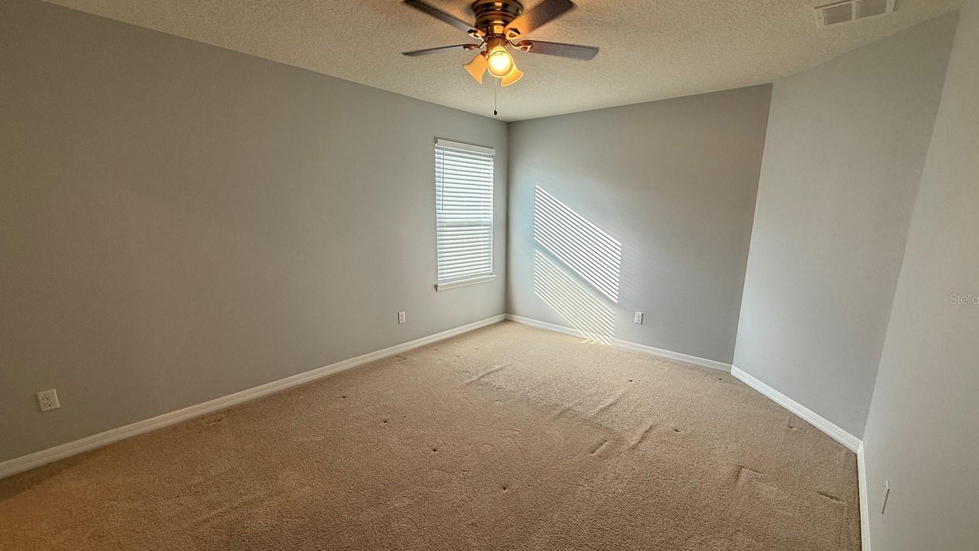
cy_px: 299
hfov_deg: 99.4
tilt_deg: -12.1
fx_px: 415
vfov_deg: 67.0
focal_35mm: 16
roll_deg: -1.0
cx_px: 497
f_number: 2.2
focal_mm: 2.22
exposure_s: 1/120
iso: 100
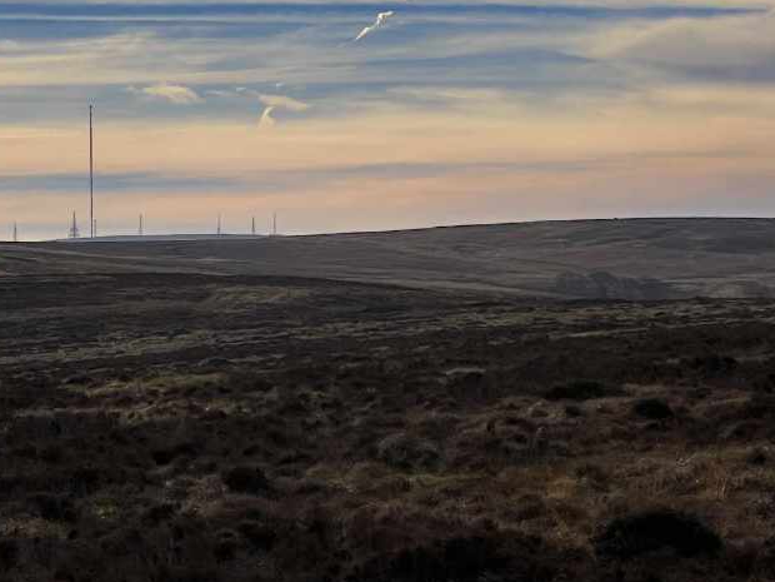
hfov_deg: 13.2
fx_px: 3336
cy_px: 260
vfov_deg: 10.0
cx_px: 236
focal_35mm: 149
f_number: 2.8
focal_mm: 9
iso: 25
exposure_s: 1/2801
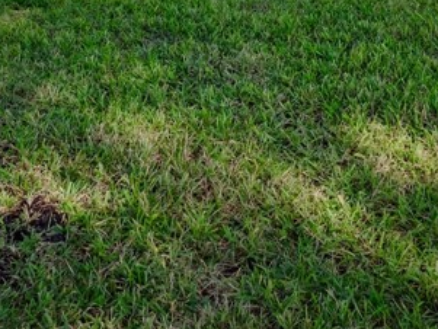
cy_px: -224
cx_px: 263
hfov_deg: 28.5
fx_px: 861
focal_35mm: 68
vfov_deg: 18.1
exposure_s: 1/800
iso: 200
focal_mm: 10
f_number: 7.1
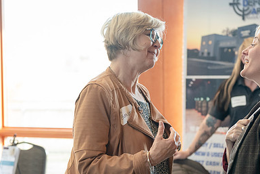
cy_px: 119
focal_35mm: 108
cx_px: 149
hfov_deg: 18.9
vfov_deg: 12.7
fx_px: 780
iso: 3200
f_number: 3.5
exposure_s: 1/640
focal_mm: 70
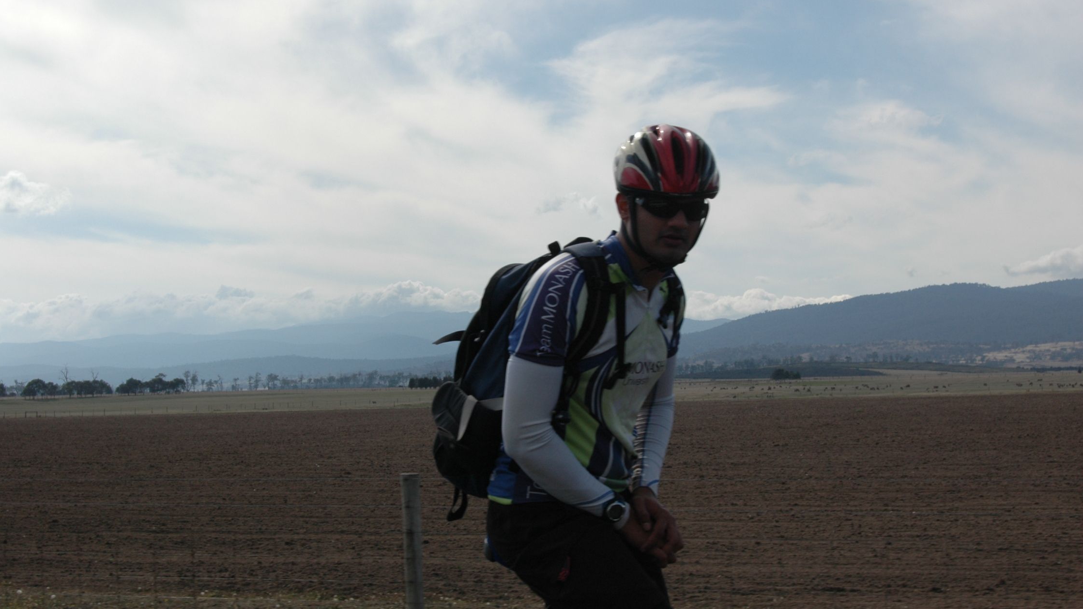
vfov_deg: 18.3
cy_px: 304
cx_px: 541
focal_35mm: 66
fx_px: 1895
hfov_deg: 31.9
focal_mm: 42
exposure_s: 1/400
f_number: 10
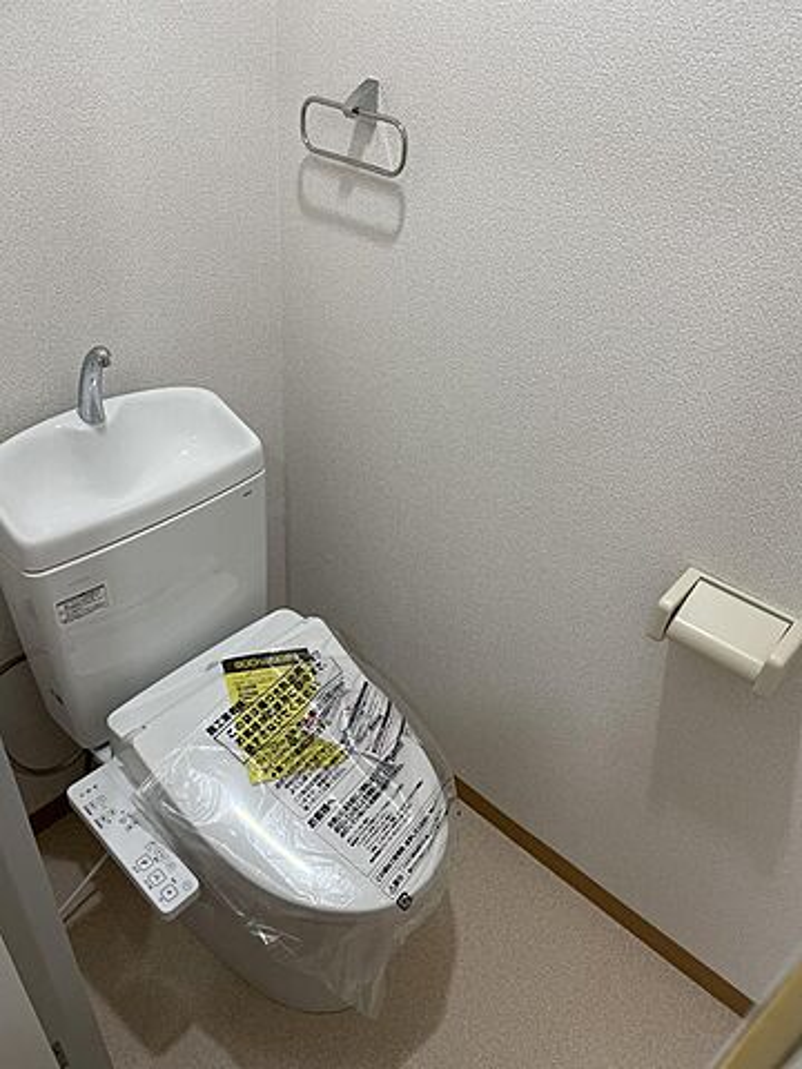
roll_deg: -5.3
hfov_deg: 53.1
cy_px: 534
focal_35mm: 26
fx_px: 803
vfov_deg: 67.3
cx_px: 401
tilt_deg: -37.2
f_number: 1.6
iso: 100
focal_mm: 4.2
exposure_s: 1/100
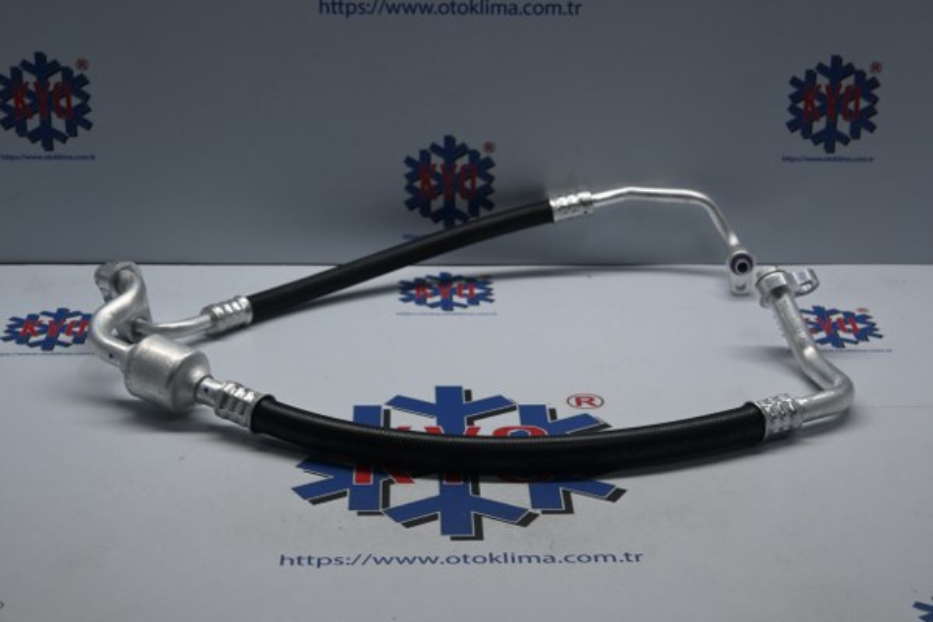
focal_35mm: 75
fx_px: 1944
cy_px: 311
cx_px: 466
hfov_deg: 27.0
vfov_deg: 18.2
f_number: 6.3
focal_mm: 50
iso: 360
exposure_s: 1/80
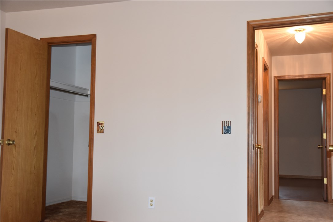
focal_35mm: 40
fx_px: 375
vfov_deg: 33.0
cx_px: 166
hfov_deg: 47.9
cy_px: 111
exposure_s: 1/60
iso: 800
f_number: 4
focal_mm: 27
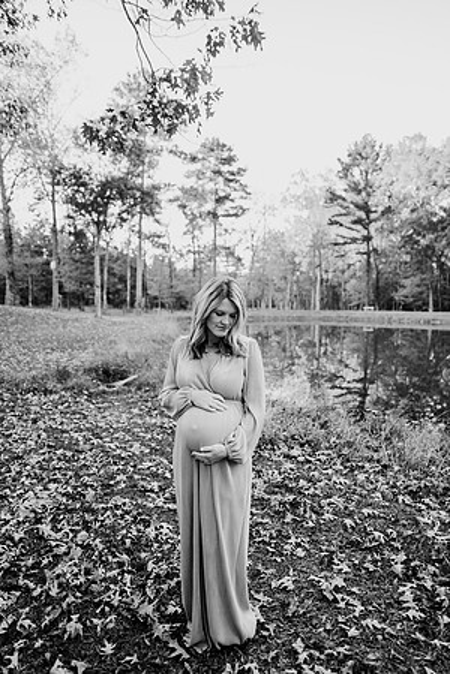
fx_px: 450
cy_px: 337
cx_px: 225
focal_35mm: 24
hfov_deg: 53.1
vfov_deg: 73.7
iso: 320
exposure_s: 1/200
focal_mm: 24
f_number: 2.2
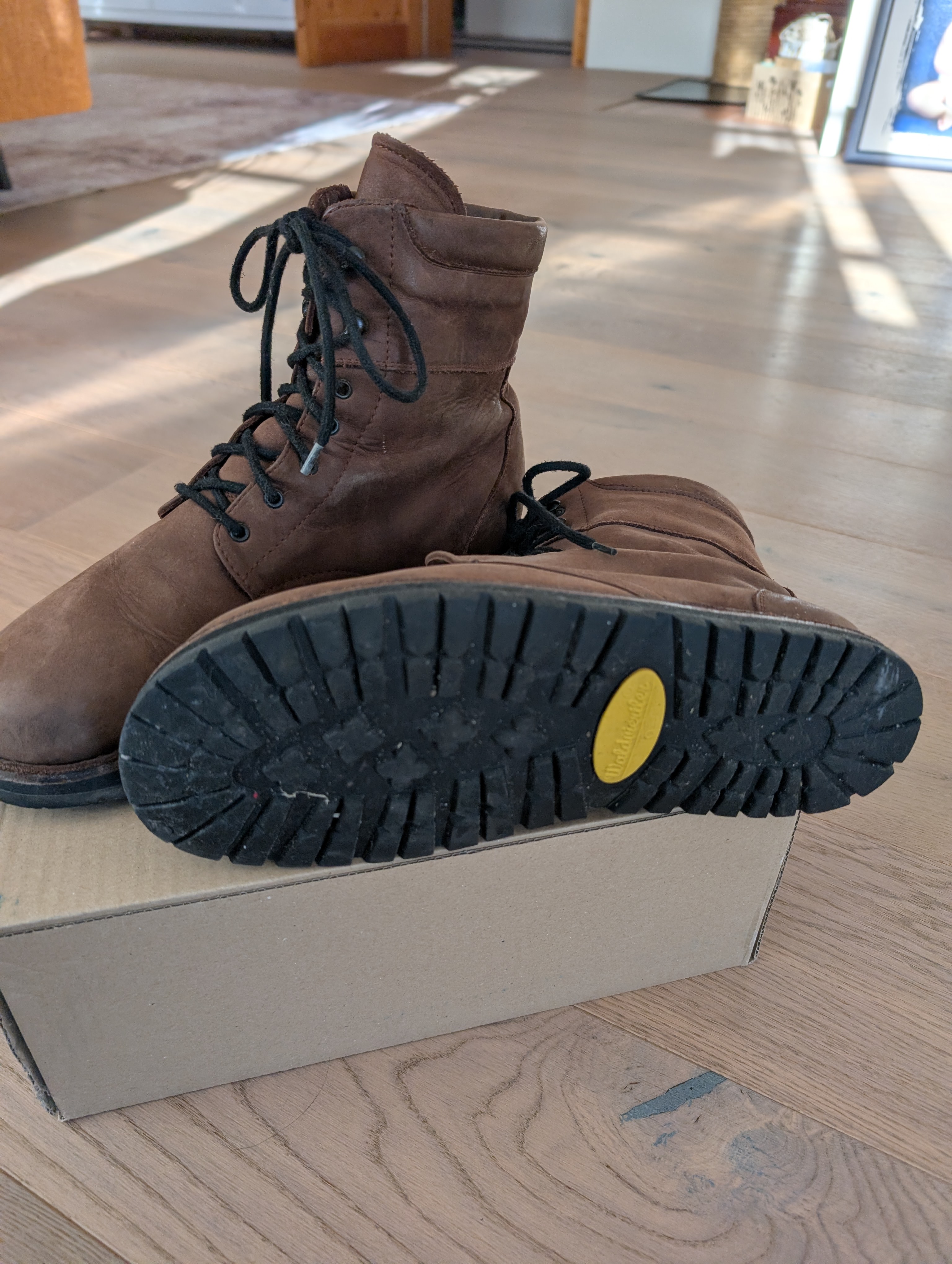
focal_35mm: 24
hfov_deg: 56.9
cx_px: 476
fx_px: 878
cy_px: 632
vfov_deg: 71.5
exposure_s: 1/146
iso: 20
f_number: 1.68
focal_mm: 6.9
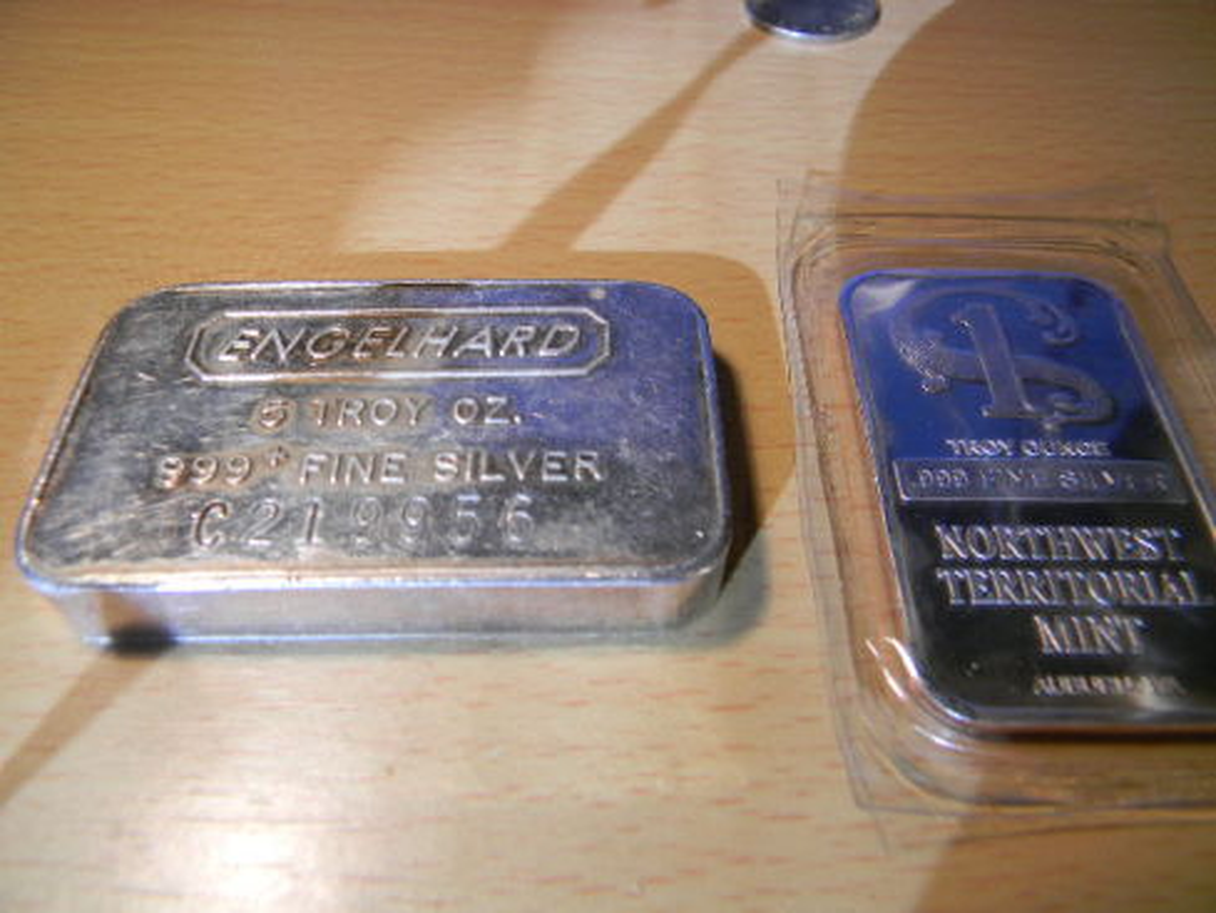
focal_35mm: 28
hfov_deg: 63.4
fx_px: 984
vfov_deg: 49.8
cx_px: 608
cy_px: 456
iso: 80
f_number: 3.5
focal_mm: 5
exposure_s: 1/31.5
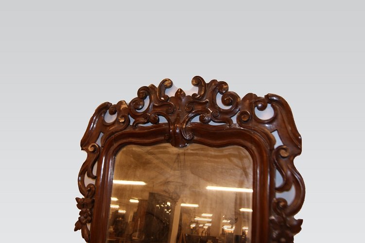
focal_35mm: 39
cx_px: 182
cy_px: 122
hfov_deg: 49.6
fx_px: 395
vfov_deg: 34.2
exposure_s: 1/60
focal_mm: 26
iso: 400
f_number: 5.6
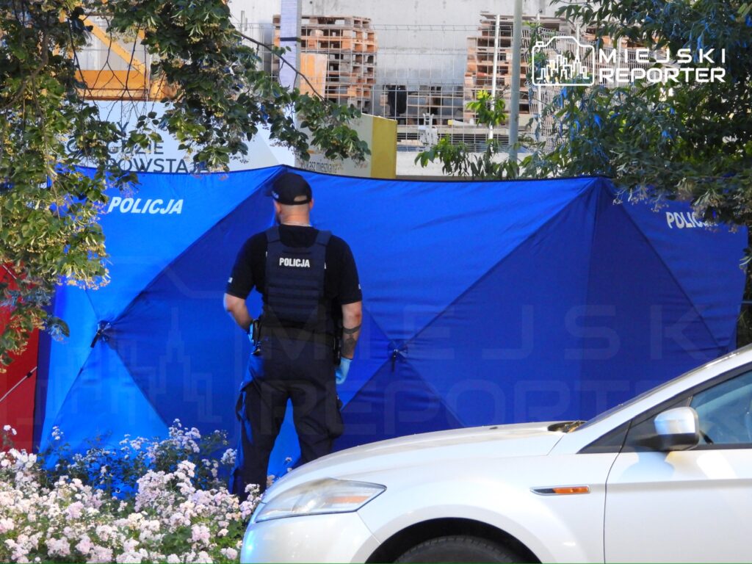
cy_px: 282
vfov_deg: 6.9
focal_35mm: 215
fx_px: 4671
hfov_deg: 9.2
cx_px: 376
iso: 800
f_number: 4.5
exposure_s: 1/2
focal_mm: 38.6
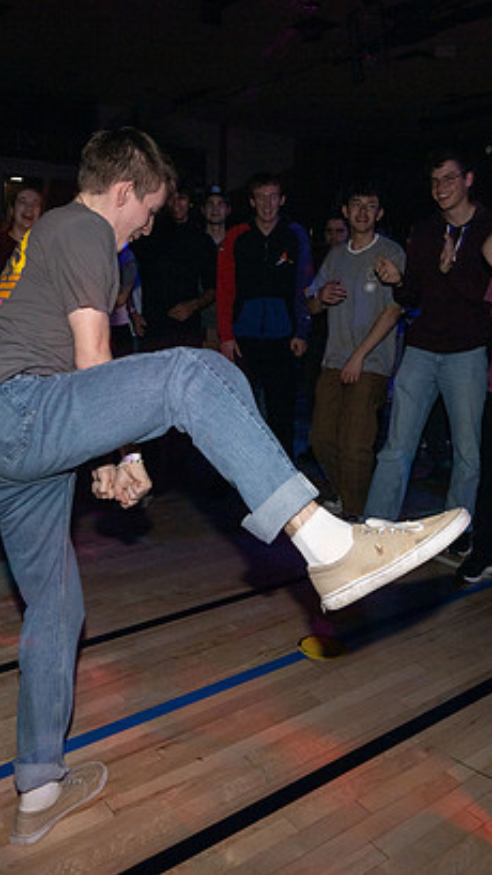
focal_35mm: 31
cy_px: 426
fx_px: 719
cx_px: 221
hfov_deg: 37.7
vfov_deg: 62.6
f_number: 8
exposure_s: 1/10
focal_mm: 17.5
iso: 250
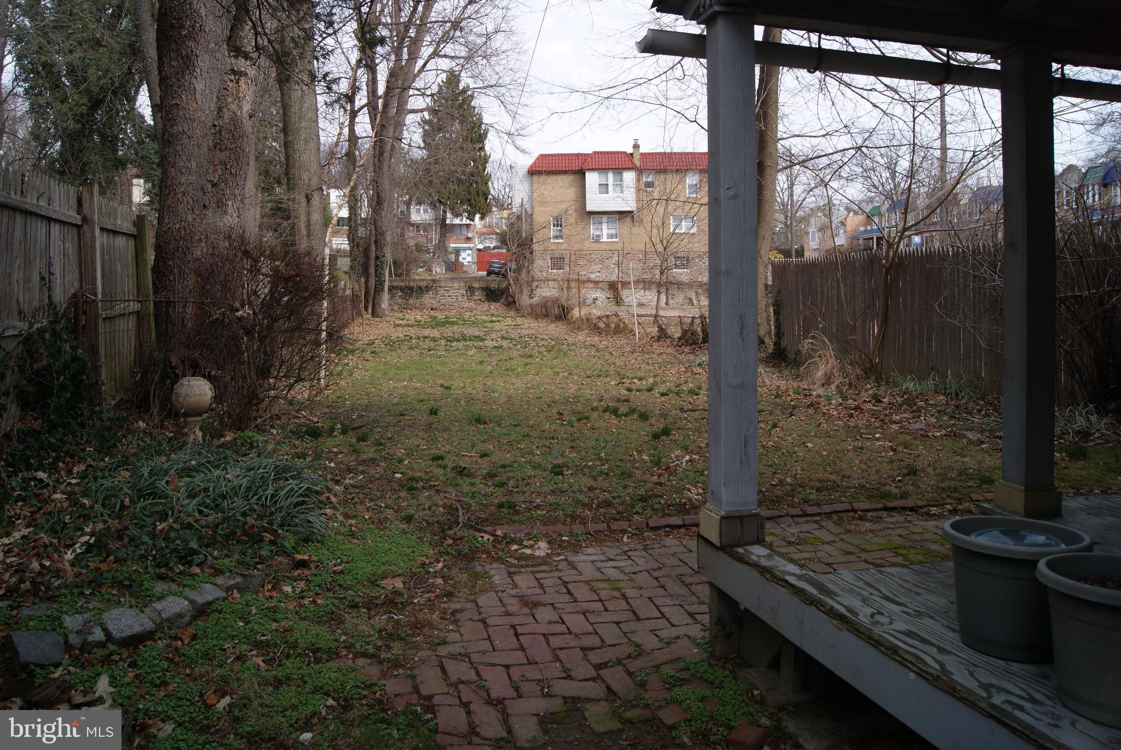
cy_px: 375
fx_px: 842
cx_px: 560
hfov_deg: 67.3
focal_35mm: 27
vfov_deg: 48.0
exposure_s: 1/100
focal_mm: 18
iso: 100
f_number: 10
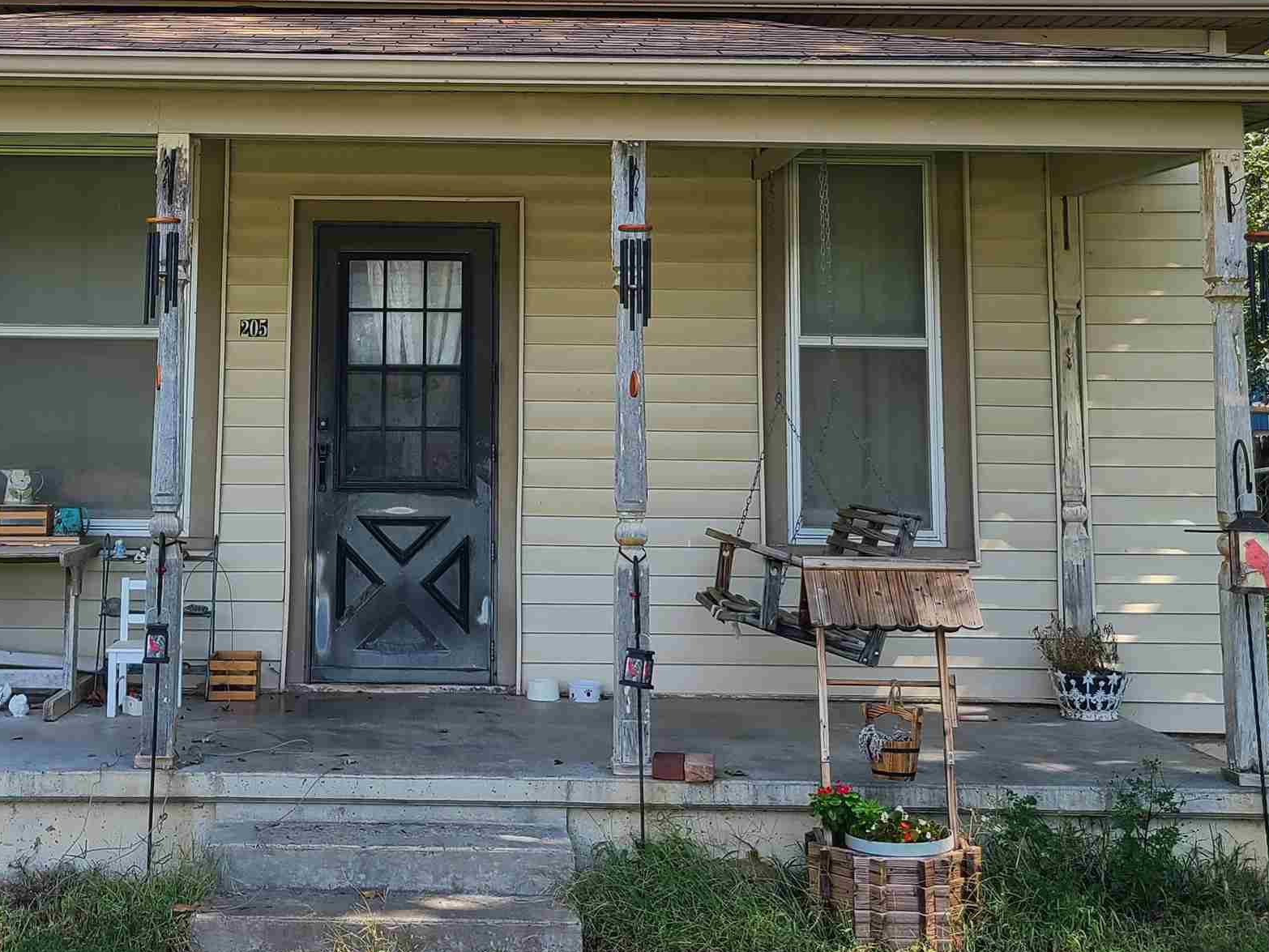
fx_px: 1870
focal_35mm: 51
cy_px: 210
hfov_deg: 37.1
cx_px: 425
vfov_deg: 28.1
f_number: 1.8
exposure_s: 1/638
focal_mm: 5.4
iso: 40
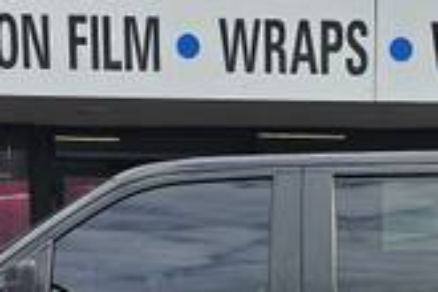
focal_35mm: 93
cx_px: 396
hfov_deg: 21.4
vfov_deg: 13.7
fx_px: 1131
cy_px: 465
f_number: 1.7
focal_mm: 6.3
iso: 20
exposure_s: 1/411
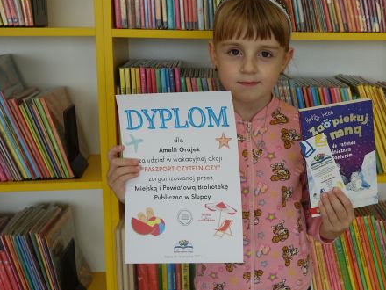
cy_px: 125
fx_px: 546
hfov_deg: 38.3
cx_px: 271
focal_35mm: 49
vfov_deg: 29.6
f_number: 2.8
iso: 125
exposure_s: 1/160
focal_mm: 12.83
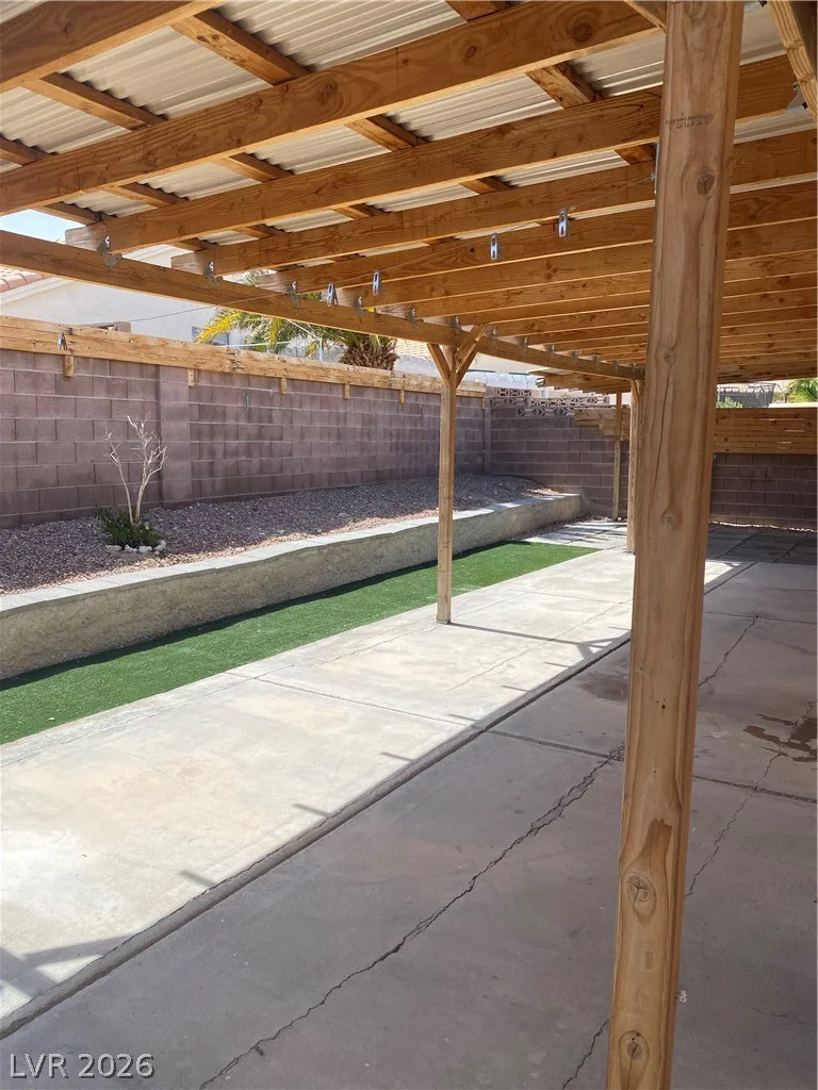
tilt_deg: -6.8
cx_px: 409
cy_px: 545
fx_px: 819
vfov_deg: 67.3
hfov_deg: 53.1
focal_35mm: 26
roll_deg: +0.9
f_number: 1.8
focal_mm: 4.25
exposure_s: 1/2066
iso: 32
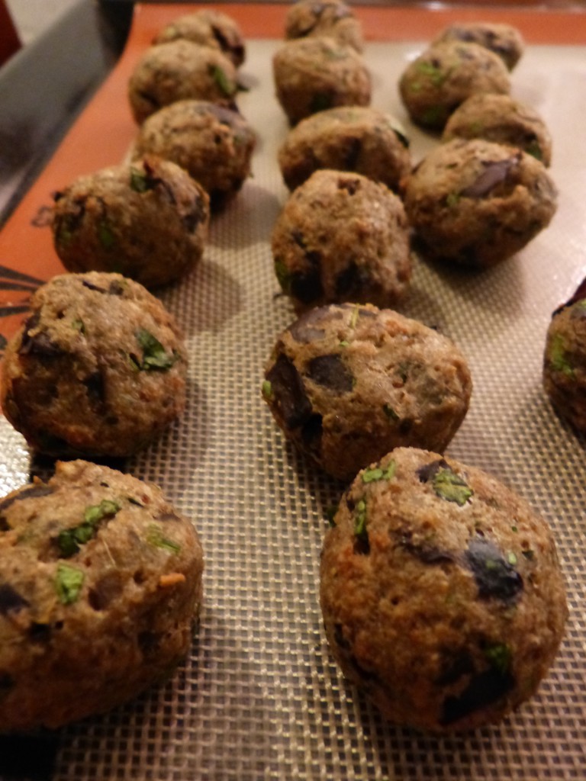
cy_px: 390
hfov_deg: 46.8
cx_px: 293
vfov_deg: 60.0
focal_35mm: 30
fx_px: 677
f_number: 2.9
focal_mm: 5.1
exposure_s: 1/4
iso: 800
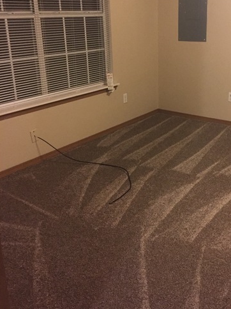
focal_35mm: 40
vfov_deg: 46.6
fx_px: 357
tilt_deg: -17.3
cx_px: 155
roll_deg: -0.2
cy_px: 124
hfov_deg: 35.5
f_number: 2.2
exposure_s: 1/15
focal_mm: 4.15
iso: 320
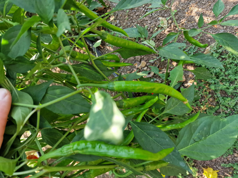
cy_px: 89
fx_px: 158
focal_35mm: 23
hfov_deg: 73.9
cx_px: 119
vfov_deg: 58.9
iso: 50
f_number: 1.8
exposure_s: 1/180
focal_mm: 6.4
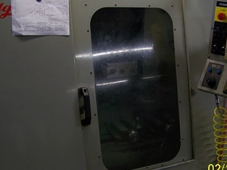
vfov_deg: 30.3
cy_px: 85
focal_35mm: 48
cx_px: 135
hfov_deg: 39.5
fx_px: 315
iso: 80
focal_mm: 5.85
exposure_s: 1/30
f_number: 2.8
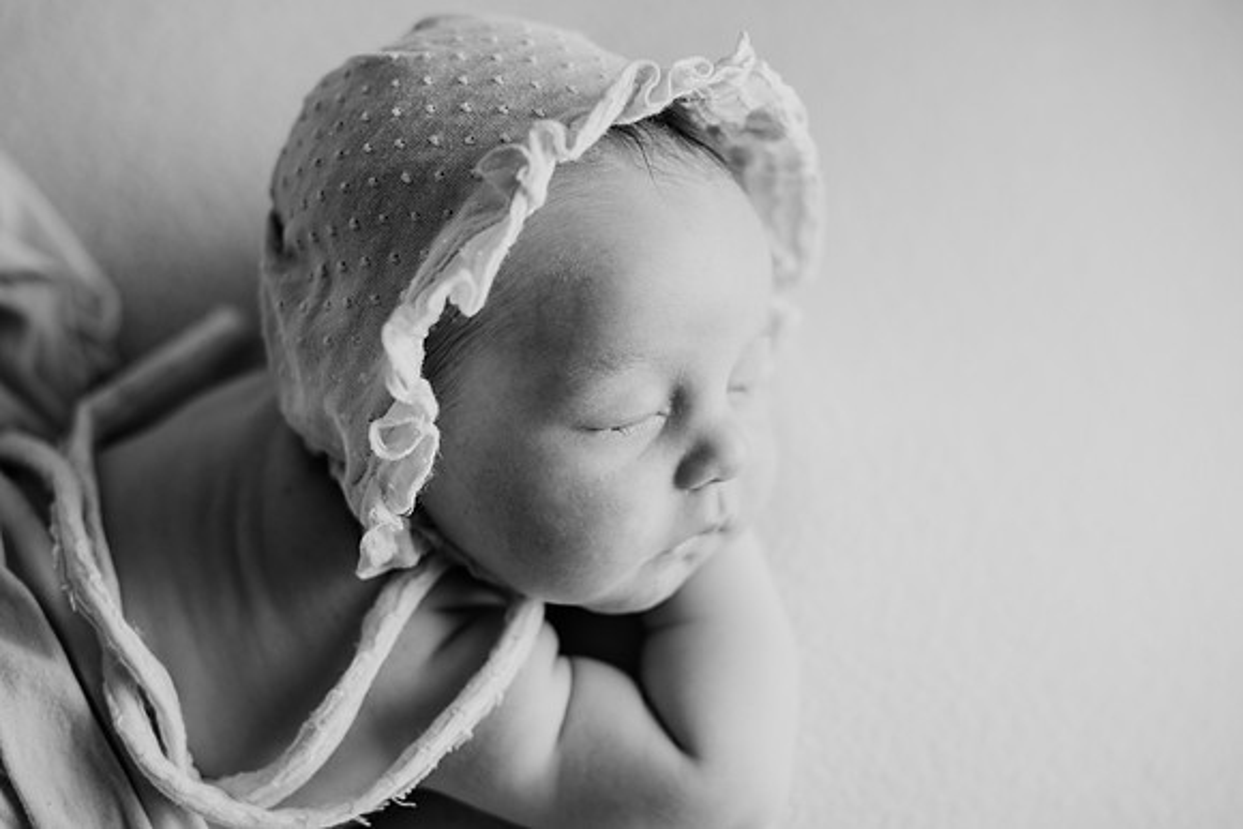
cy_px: 414
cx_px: 622
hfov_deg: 39.6
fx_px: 1727
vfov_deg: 27.0
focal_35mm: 50
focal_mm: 50
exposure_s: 1/160
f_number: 2.8
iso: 100
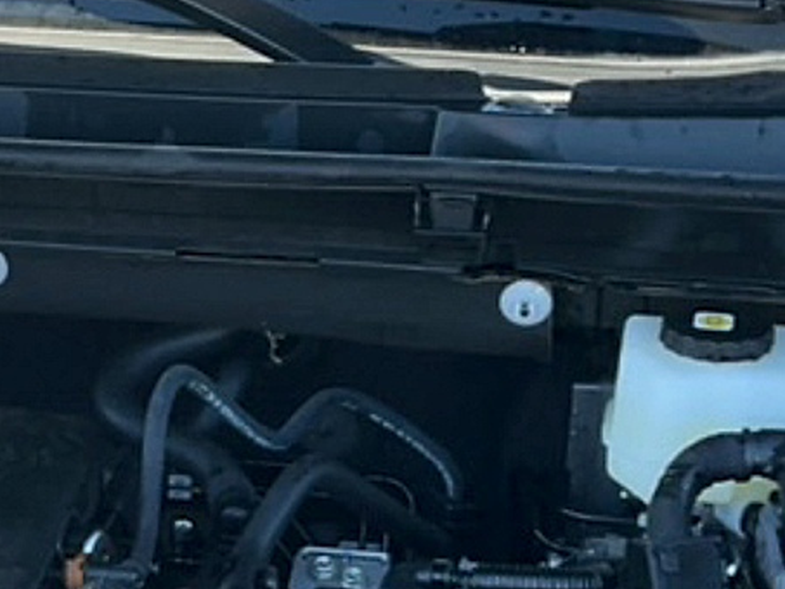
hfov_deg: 18.1
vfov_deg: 13.7
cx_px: -10
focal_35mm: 106
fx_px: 2404
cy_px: 644
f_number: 1.8
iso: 20
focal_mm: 3
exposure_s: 1/159
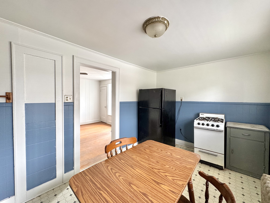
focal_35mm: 14
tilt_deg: -2.2
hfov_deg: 102.1
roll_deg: -0.8
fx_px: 109
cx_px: 135
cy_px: 102
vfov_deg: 85.7
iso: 200
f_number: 2.2
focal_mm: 2.22
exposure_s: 1/99
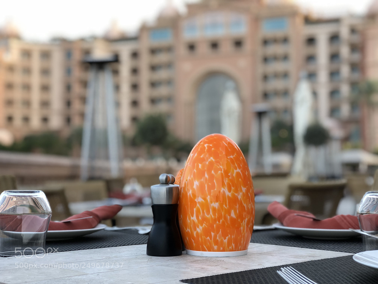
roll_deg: +0.0
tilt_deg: +1.9
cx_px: 189
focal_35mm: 57
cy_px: 142
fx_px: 622
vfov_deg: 25.7
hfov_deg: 33.8
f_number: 2.8
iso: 25
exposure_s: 1/50
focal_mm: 6.6
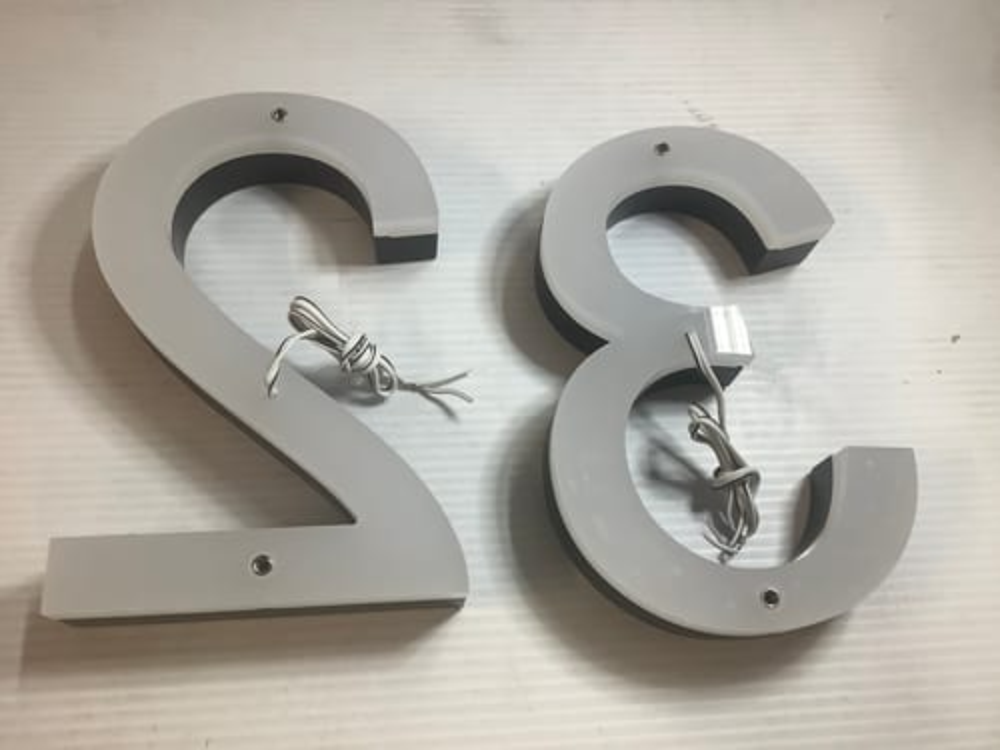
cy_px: 375
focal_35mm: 31
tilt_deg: -67.3
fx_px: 896
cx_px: 500
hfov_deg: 58.4
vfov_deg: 45.4
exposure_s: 1/50
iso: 64
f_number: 2.4
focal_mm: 3.3
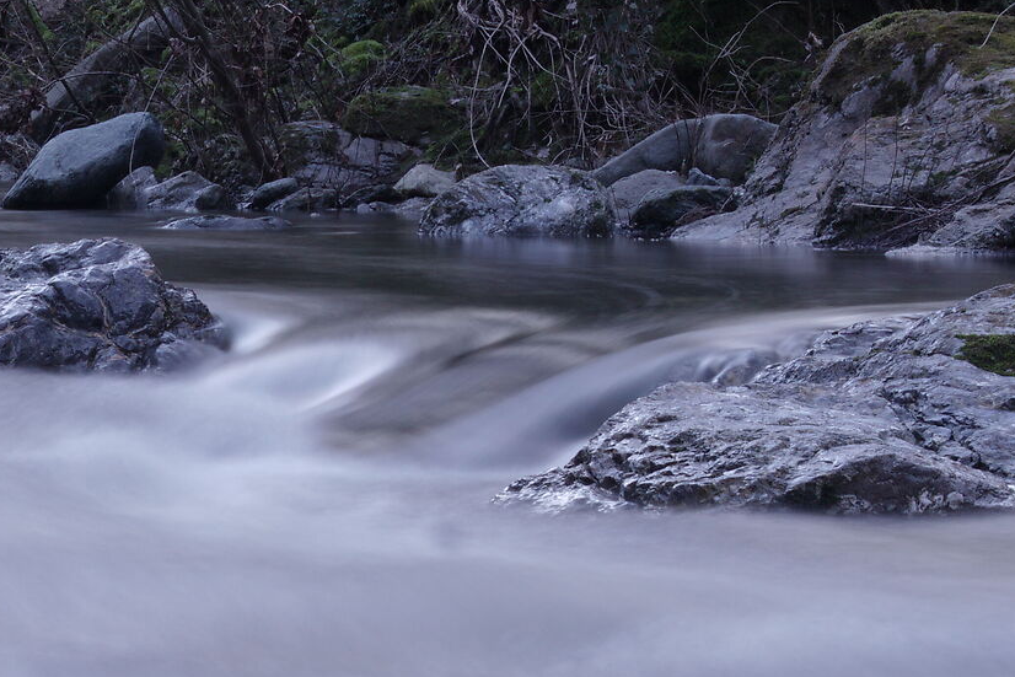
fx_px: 4299
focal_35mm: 152
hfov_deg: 13.1
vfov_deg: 9.0
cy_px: 632
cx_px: -170
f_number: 14
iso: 50
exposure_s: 5
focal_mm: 35
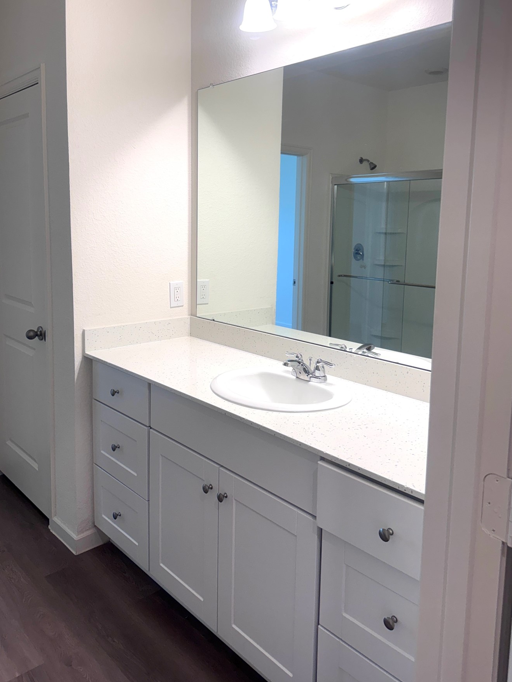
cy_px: 286
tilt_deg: -7.2
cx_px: 242
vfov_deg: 63.1
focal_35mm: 28
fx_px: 552
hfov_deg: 49.7
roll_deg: -1.0
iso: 80
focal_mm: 6.76
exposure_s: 1/120
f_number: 1.78
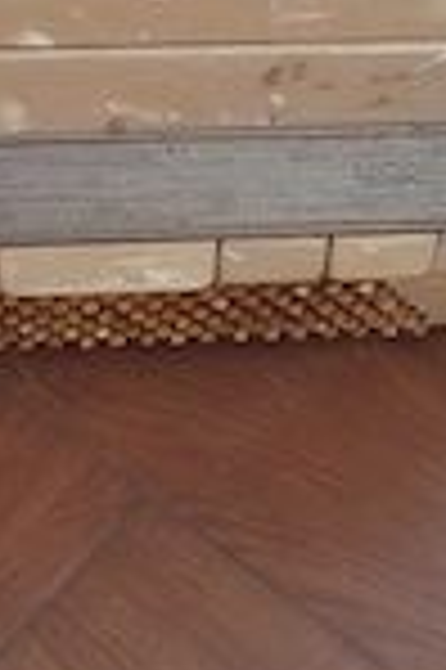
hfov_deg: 19.2
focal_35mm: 70
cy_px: 54
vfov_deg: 27.7
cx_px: 81
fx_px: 1304
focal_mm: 4.6
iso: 400
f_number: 2
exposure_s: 1/25
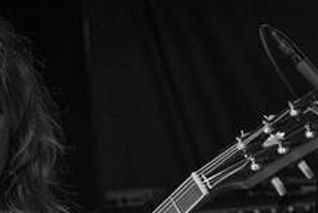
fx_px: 1840
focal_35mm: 208
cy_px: 397
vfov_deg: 6.5
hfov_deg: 9.8
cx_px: 15
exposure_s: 1/320
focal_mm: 64
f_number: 2.8
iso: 800
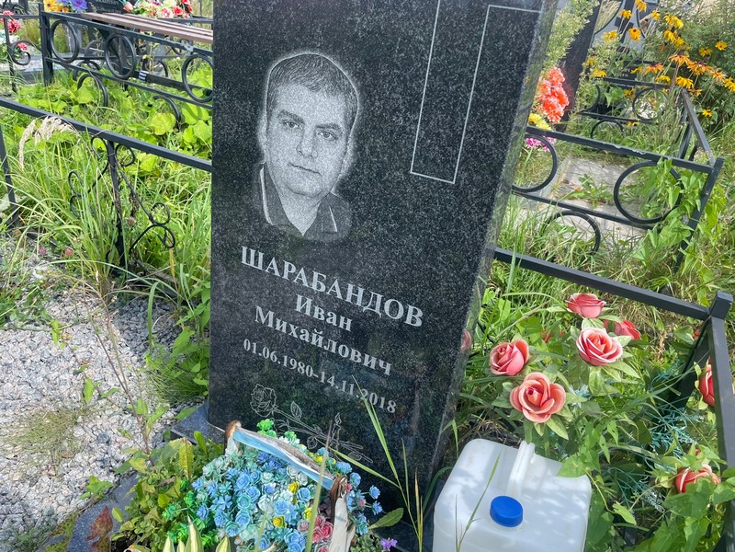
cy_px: 276
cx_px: 368
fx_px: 552
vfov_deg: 53.1
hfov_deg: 67.3
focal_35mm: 26
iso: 32
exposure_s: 1/807
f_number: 1.6
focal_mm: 4.2
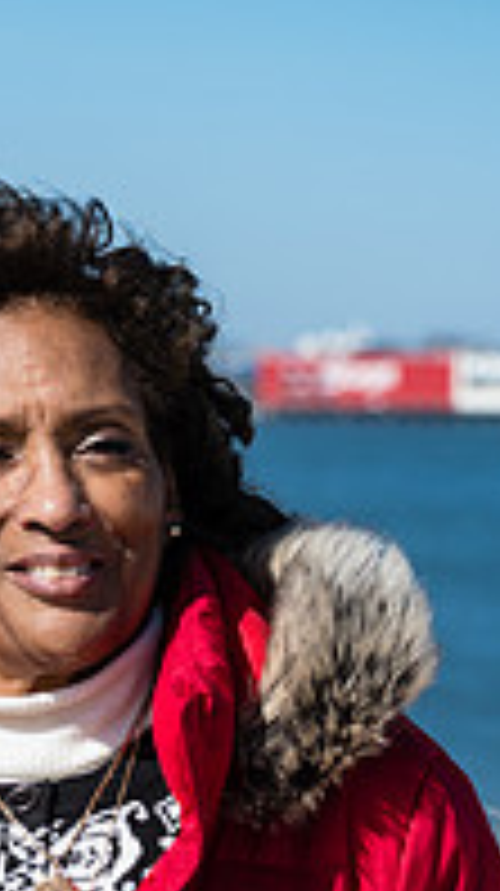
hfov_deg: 5.8
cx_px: -41
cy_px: 612
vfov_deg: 10.3
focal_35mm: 209
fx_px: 4939
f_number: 4.5
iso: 64
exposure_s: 1/640
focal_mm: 68
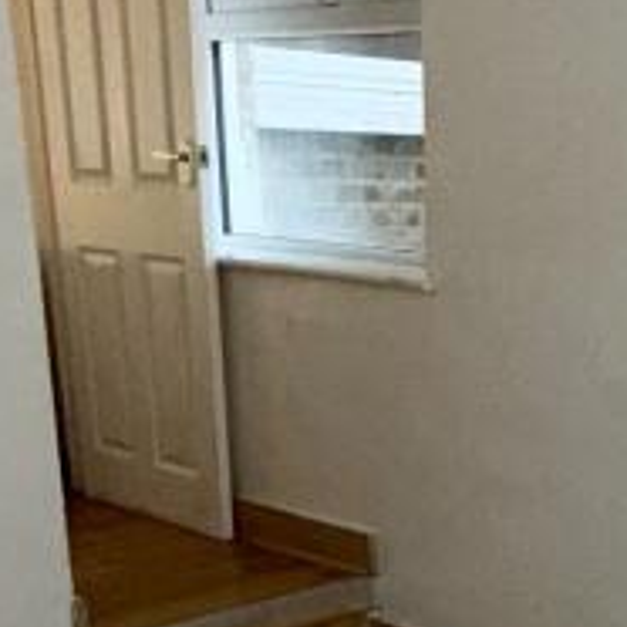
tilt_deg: -20.4
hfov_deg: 24.3
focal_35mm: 68
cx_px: 610
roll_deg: -2.7
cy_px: 681
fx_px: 1393
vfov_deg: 23.8
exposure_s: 1/93
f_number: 2.2
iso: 160
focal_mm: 2.22
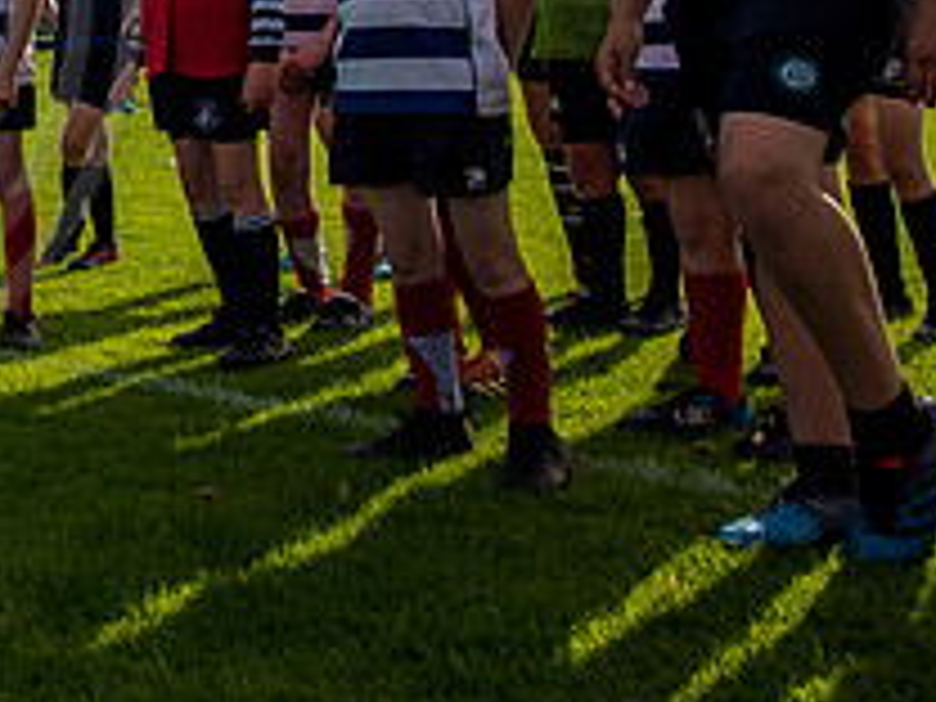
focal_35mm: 62
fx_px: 1676
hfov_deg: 23.7
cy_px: -82
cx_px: -520
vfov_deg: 22.3
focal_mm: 20
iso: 250
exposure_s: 1/4000
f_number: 4.5
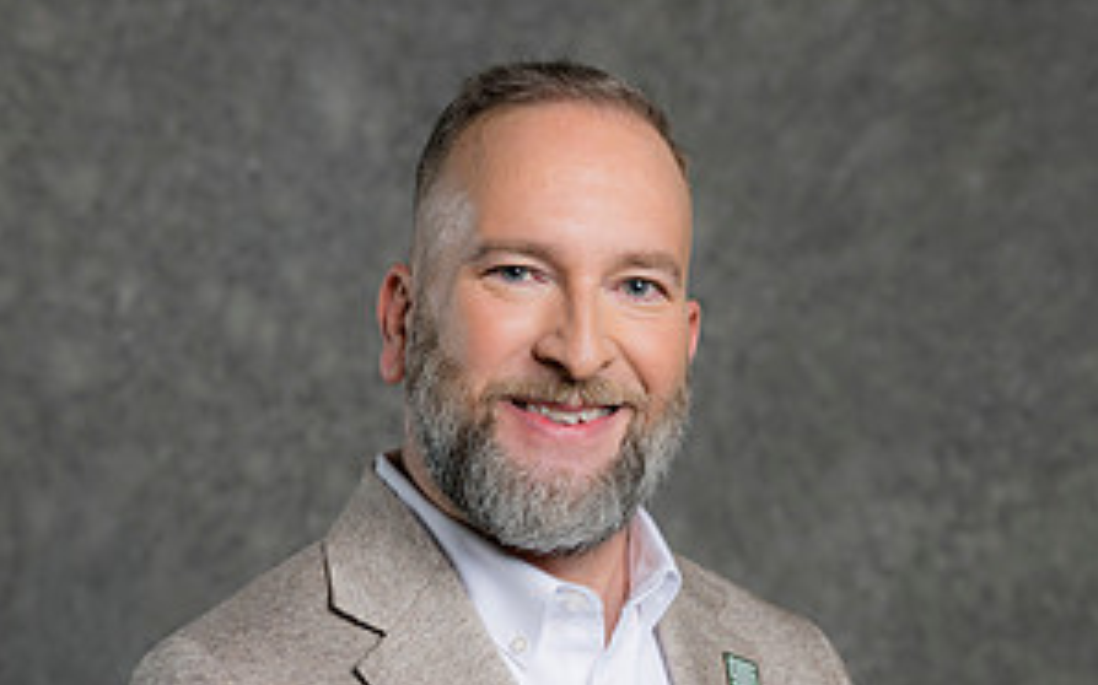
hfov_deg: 16.0
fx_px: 3919
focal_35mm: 131
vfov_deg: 9.9
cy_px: 692
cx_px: 549
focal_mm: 85
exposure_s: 1/200
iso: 125
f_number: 5
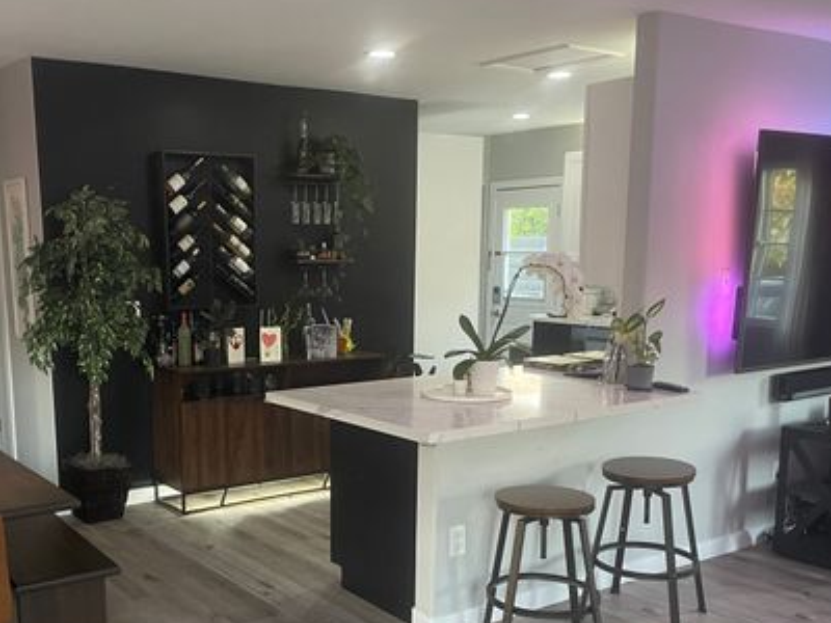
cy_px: 419
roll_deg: +0.5
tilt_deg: -10.2
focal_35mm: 39
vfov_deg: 36.4
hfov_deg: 47.5
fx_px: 936
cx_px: 322
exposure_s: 1/33
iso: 640
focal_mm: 4.2
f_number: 1.6
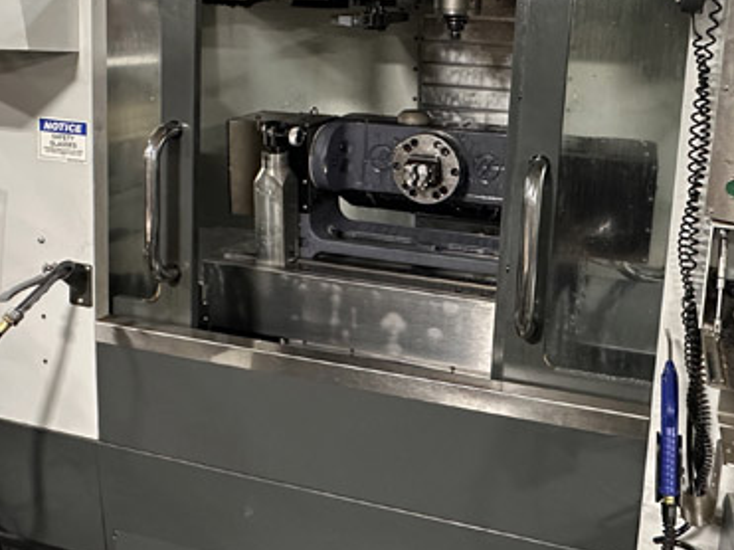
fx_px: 721
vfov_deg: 41.0
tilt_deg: -13.4
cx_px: 463
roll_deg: -2.6
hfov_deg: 53.3
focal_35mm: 34
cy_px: 167
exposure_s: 1/60
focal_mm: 2.22
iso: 800
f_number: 2.2
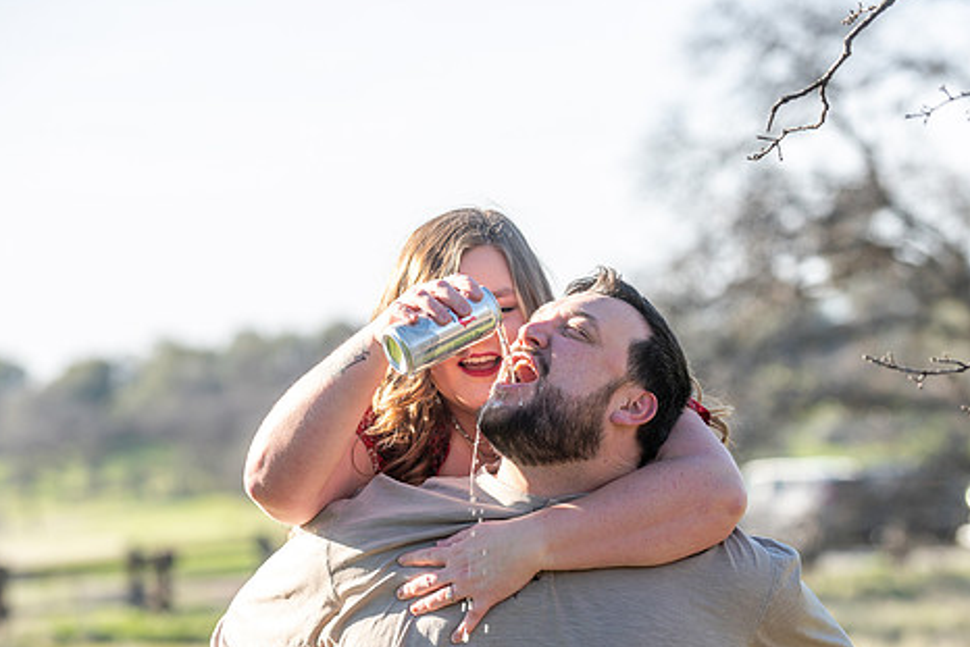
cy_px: 376
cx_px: 460
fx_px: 4528
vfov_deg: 8.2
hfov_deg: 12.2
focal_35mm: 168
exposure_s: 1/250
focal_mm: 135
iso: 50
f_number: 4
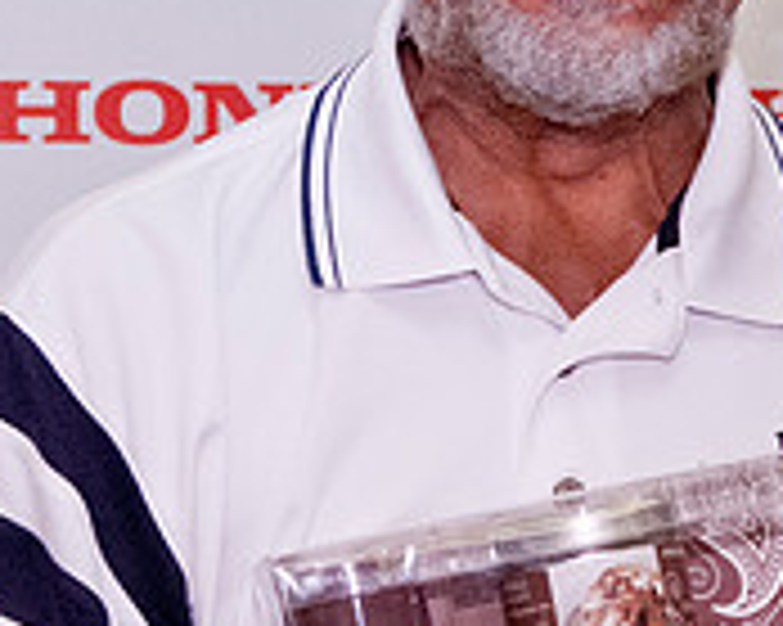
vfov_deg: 8.6
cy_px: 279
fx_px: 4146
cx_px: 632
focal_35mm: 179
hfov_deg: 10.8
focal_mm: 31
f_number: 4
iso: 1250
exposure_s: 1/100
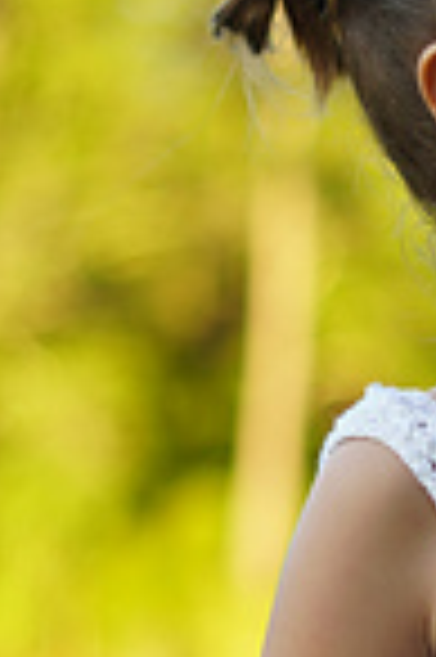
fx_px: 3988
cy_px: 657
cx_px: 623
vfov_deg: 9.3
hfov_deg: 6.2
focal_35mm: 219
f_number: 1.8
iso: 100
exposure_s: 1/400
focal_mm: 50
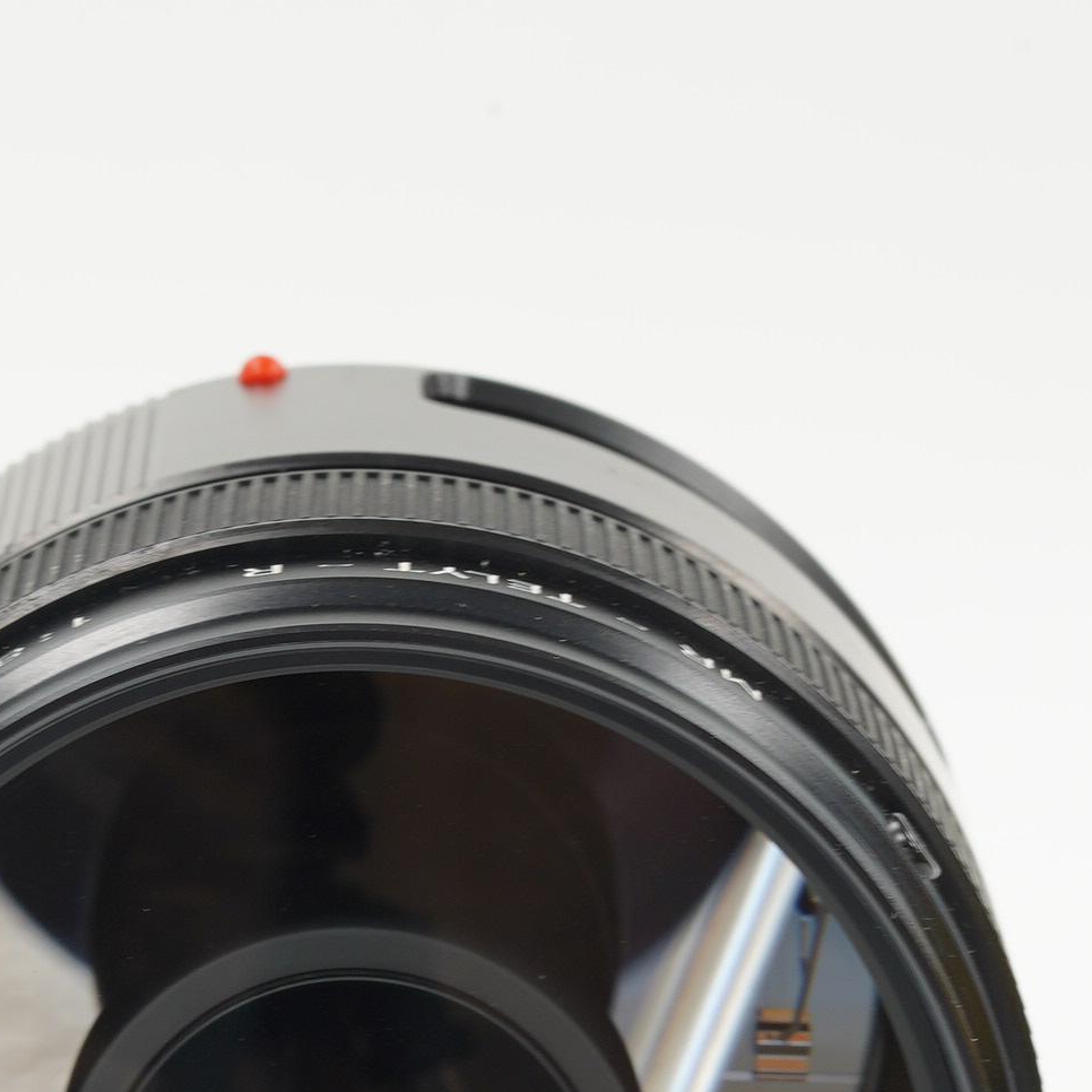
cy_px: 823
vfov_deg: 7.3
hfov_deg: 7.4
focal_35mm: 238
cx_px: 347
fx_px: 8494
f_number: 14
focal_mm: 90
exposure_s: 1/1.25
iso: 200
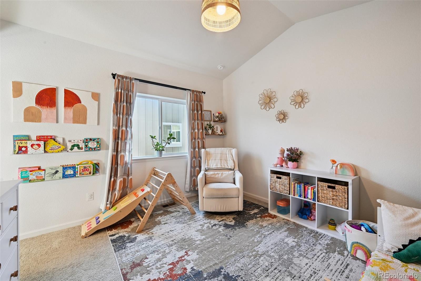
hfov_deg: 104.3
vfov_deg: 81.2
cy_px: 140
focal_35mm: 14
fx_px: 164
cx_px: 210
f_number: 10
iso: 400
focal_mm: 14
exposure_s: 1/13
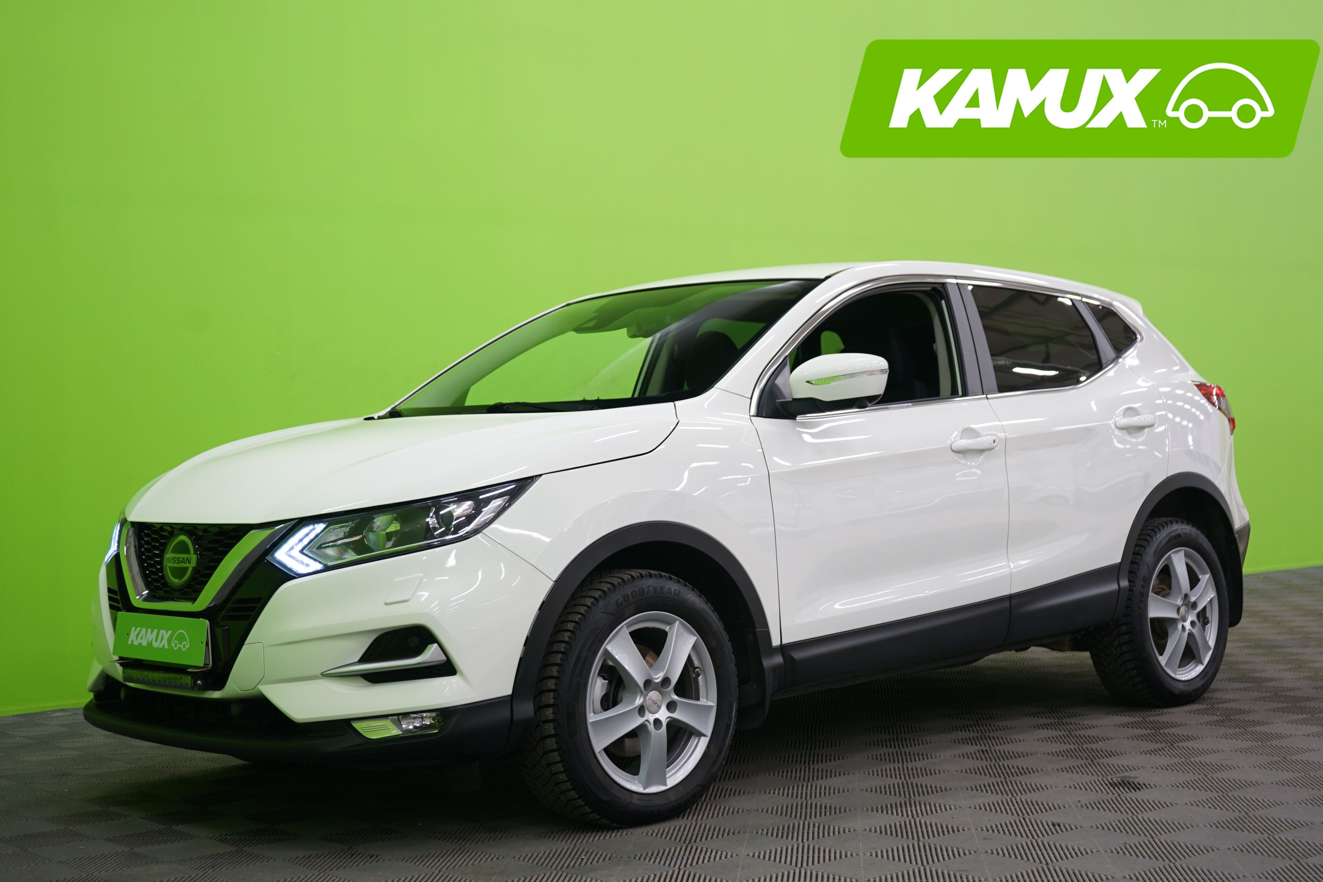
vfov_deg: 26.5
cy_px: 454
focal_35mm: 51
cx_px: 667
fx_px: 1874
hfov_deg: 38.9
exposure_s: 1/10
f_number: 4.5
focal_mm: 49
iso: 400
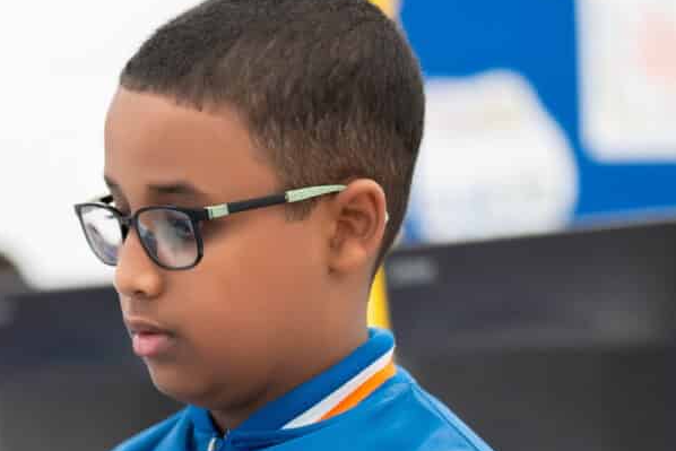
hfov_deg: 9.5
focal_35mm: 214
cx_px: -41
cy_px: 426
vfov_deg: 6.4
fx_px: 4019
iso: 200
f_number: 1.2
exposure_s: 1/125
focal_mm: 50
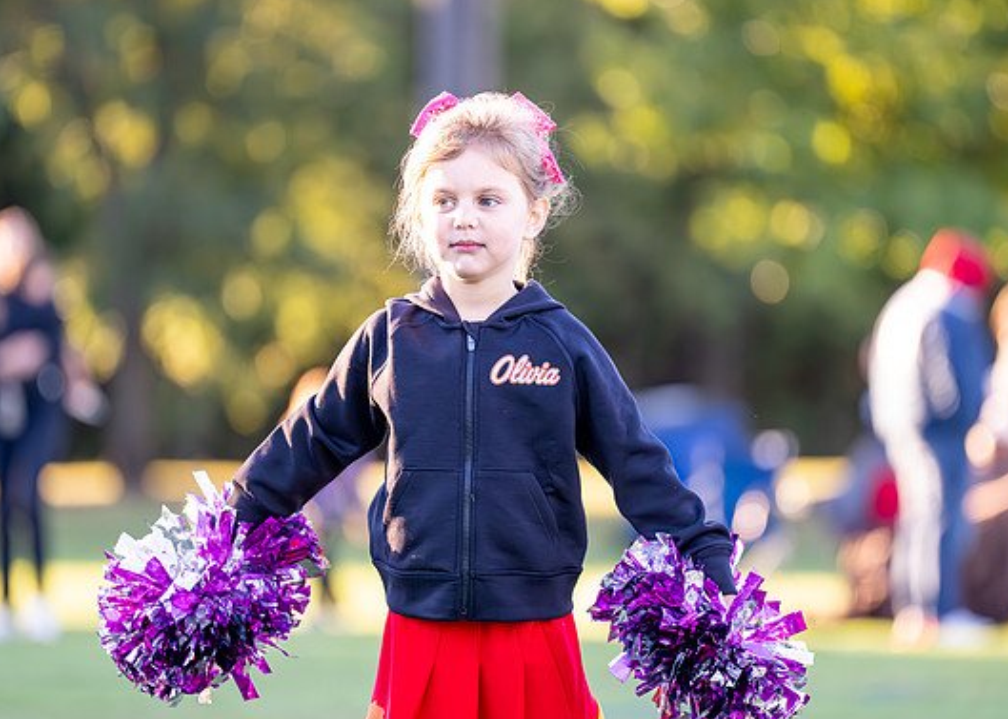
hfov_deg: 7.9
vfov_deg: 5.6
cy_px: 343
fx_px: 7323
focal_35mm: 256
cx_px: 495
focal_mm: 194
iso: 1600
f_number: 2.8
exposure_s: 1/1600
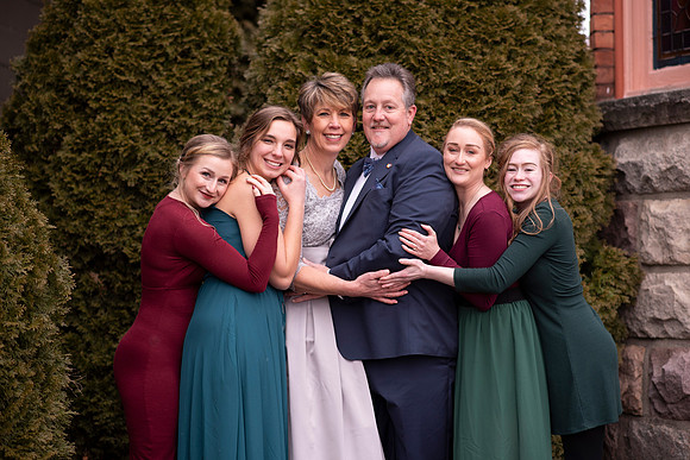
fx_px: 1629
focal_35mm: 85
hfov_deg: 23.9
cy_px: 230
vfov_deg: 16.1
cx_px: 345
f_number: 2.5
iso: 100
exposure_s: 1/125
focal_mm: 85
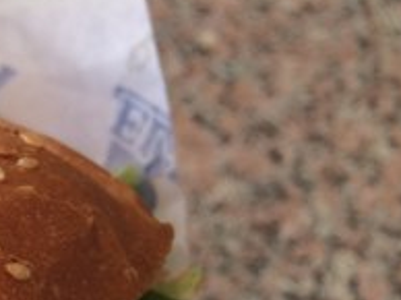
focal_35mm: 93
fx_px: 1076
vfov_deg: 14.7
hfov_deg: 18.5
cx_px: -213
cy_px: 451
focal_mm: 4.12
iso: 32
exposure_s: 1/193
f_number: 2.2
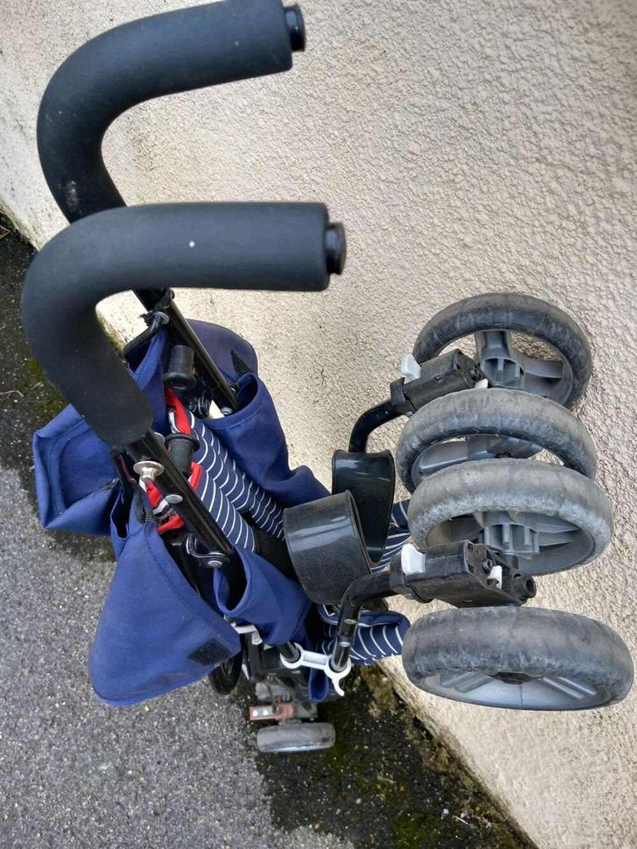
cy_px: 424
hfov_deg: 51.4
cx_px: 318
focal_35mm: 27
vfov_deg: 65.3
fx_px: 662
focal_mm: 4
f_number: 1.8
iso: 25
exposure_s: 1/100
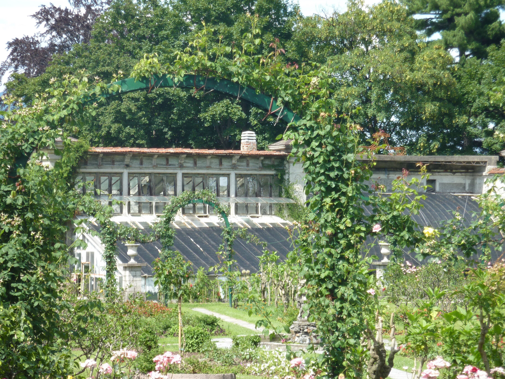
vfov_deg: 10.1
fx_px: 2145
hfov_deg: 13.4
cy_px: 190
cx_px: 252
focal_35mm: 147
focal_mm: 24.1
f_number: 4.5
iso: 80
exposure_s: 1/200
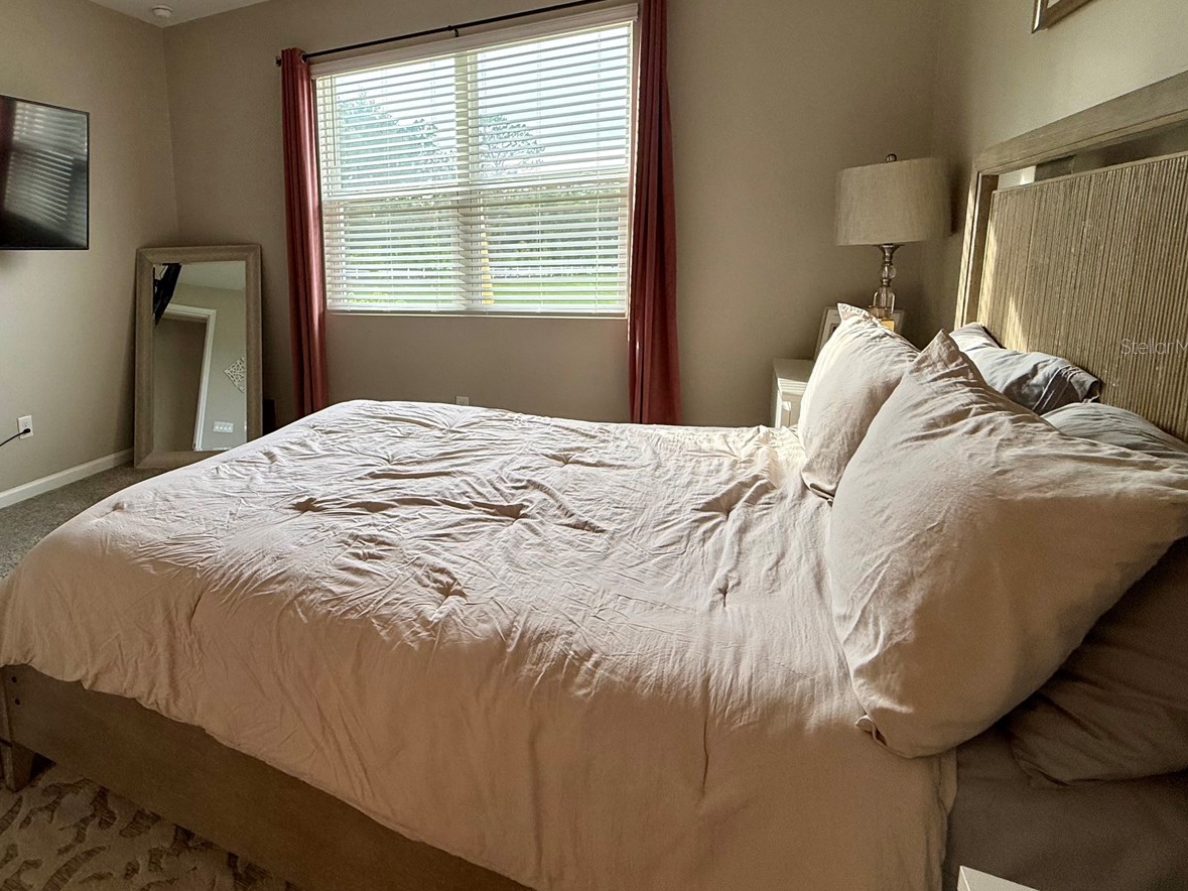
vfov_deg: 67.8
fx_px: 652
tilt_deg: -7.7
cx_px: 409
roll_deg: +2.0
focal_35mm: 19
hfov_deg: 82.2
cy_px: 346
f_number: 2.2
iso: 64
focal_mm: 2.22
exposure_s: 1/130
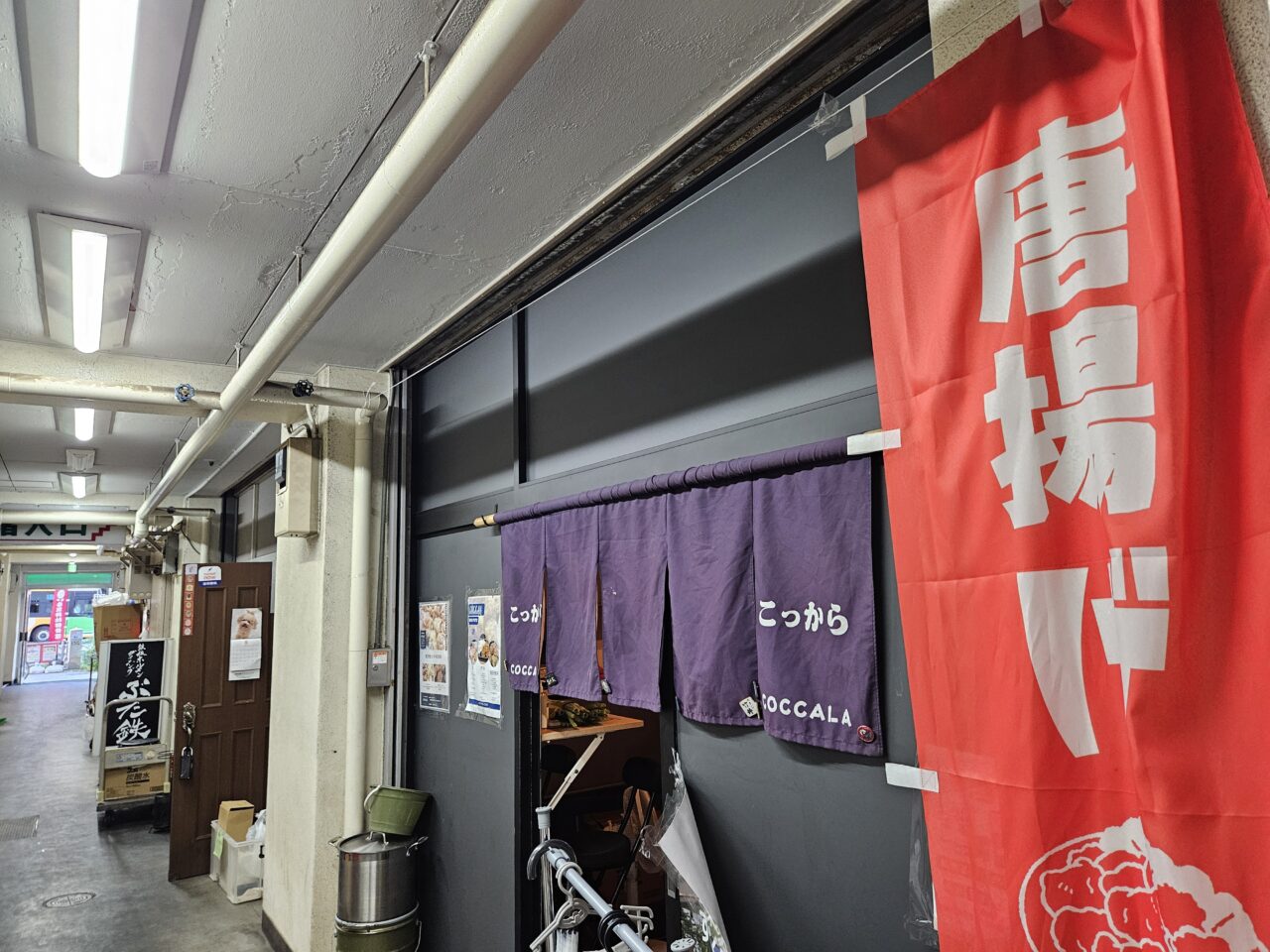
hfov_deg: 73.9
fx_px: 844
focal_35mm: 23
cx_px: 635
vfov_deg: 58.9
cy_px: 476
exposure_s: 1/142
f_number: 1.8
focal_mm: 5.4
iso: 500
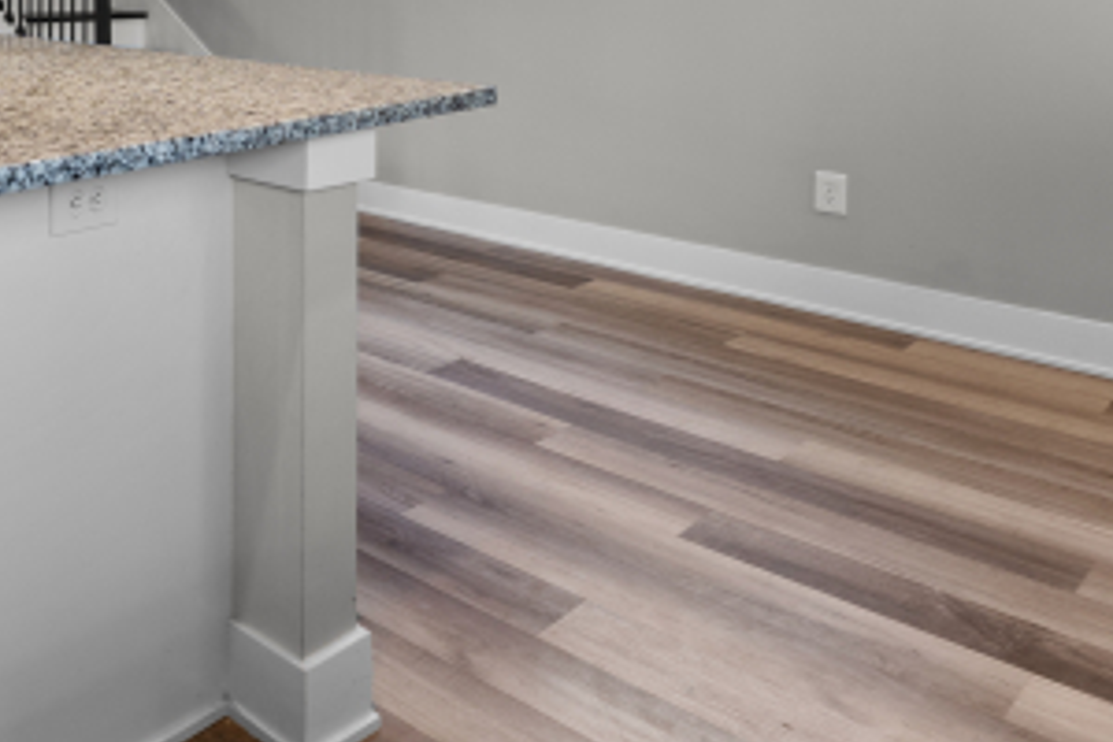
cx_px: -70
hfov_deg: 43.8
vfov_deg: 32.8
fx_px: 1082
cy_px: -89
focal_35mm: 35
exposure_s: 1/10
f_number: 7.1
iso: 125
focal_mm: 14
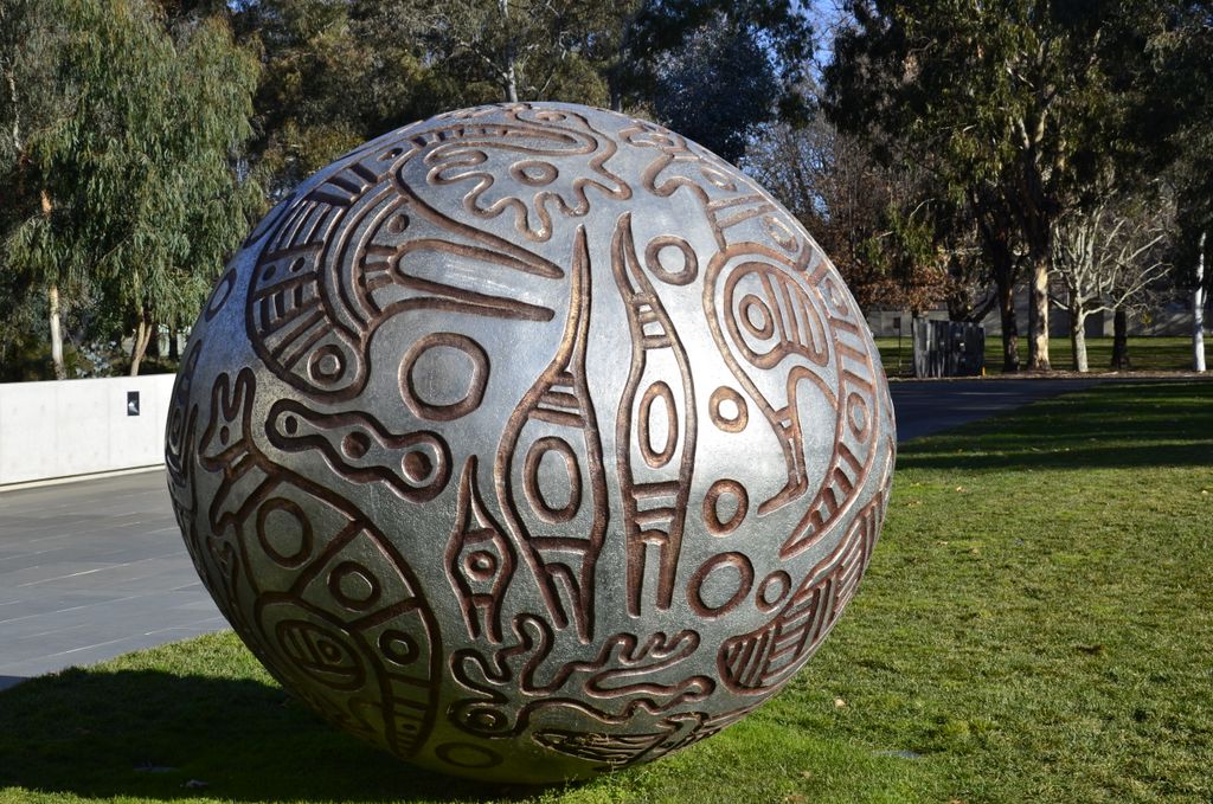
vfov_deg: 18.9
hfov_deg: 28.1
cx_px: 606
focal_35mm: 72
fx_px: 2422
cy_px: 402
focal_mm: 48
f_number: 11
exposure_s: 1/125
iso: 100
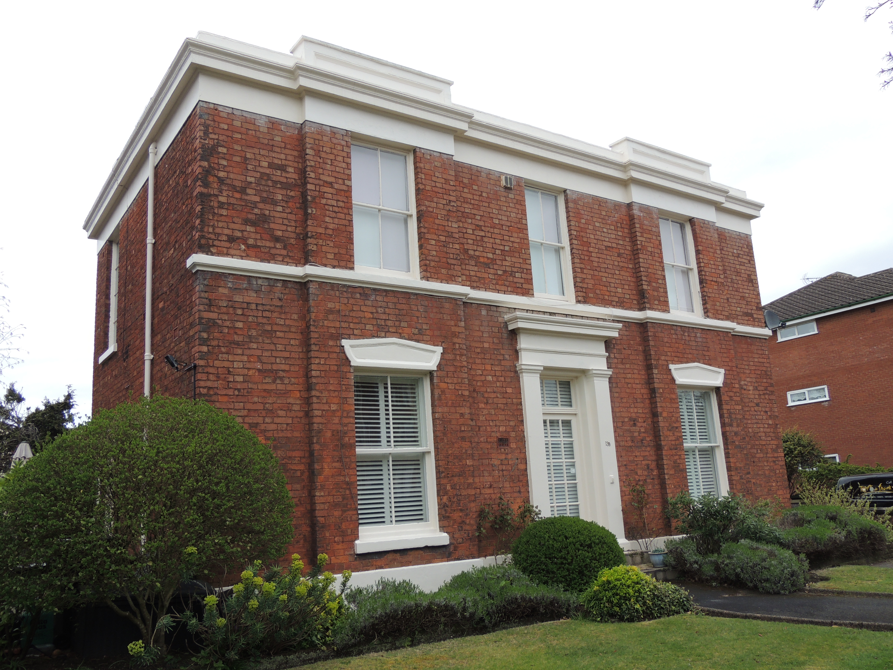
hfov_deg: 60.0
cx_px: 446
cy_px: 335
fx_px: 774
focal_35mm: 30
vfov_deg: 46.8
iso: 100
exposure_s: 1/320
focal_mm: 5.3
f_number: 3.1
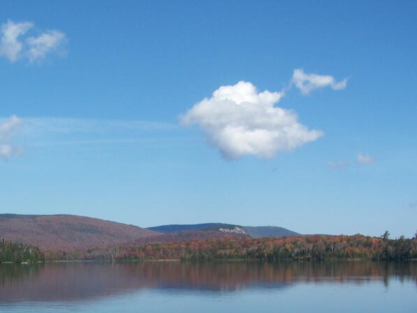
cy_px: 262
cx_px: 107
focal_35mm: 65
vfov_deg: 22.2
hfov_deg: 29.4
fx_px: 783
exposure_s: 1/1000
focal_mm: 6.3
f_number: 4
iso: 80
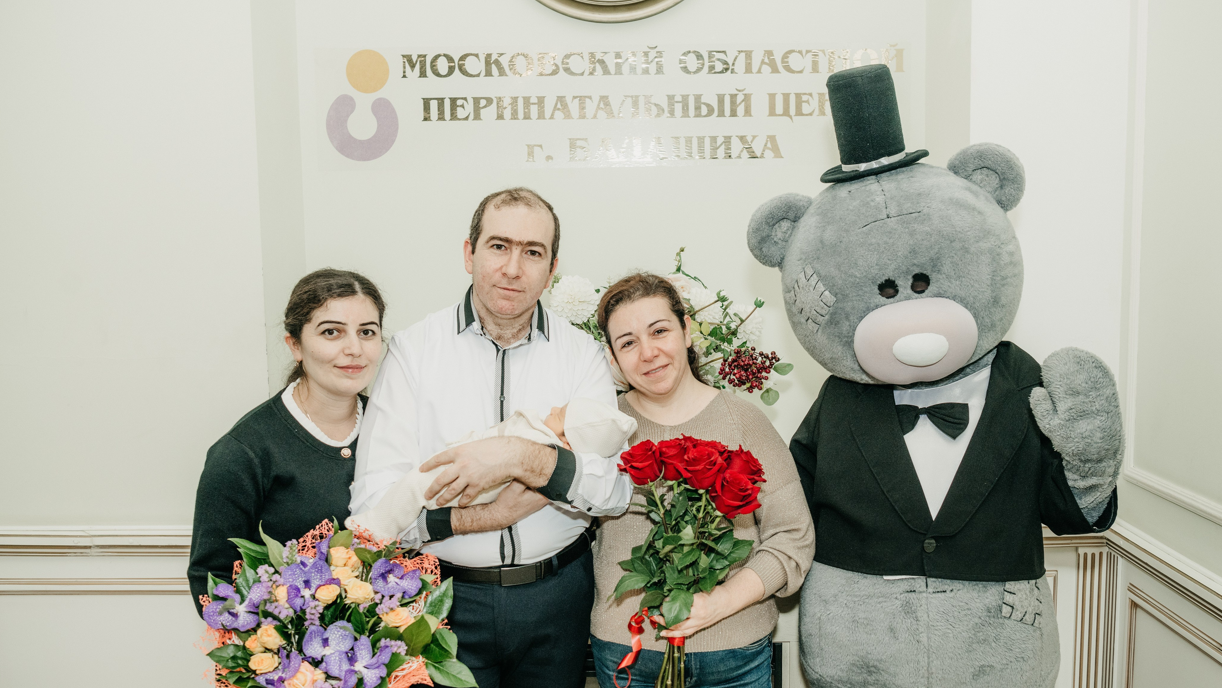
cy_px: 400
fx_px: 1134
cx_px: 651
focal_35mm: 35
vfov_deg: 33.7
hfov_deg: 56.6
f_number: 4.5
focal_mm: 28
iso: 320
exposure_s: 1/160
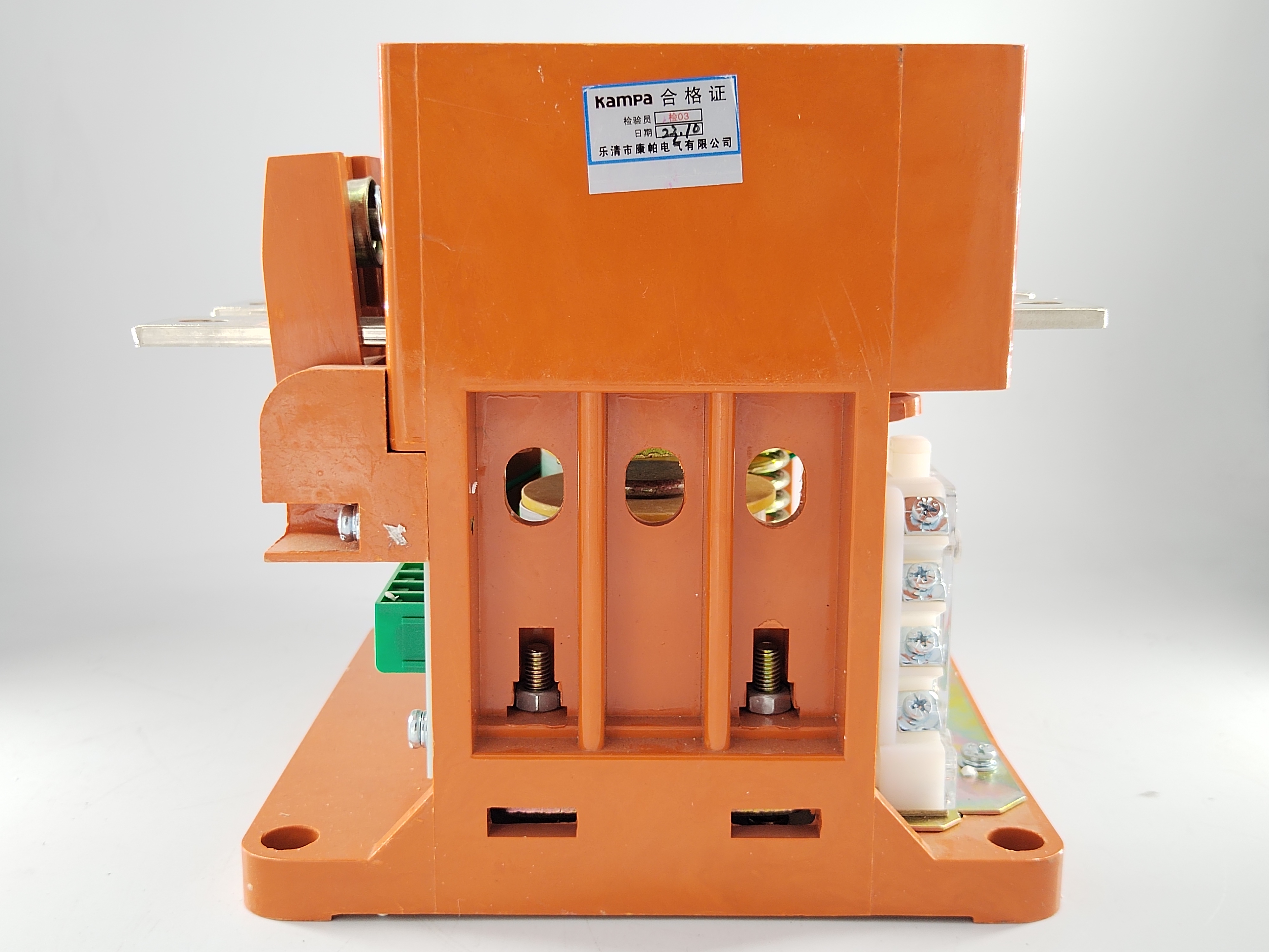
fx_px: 1430
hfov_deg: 47.9
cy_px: 476
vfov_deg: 36.8
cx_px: 634
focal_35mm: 39
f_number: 1.8
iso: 100
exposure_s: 1/155
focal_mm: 4.75
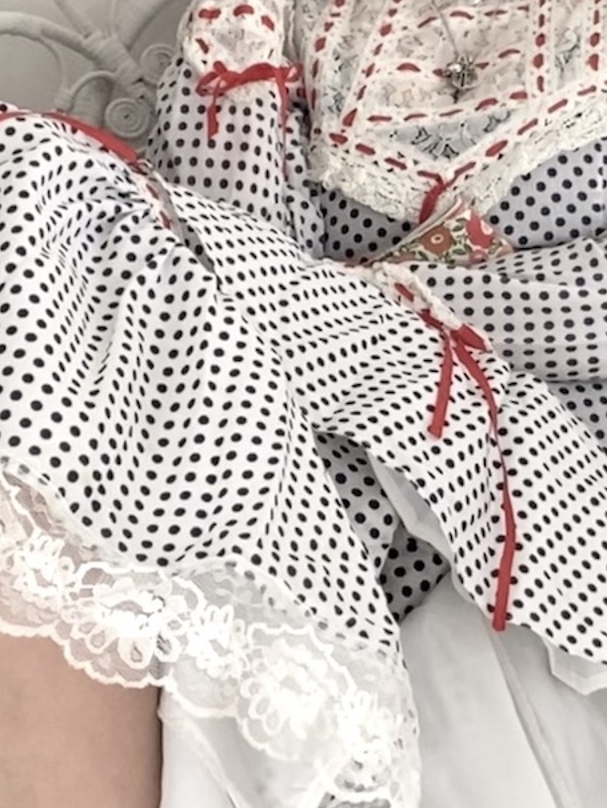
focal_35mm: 99
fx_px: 2313
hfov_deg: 14.9
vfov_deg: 19.8
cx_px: 459
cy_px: 356
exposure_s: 1/122
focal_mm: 2.71
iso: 25
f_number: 2.2
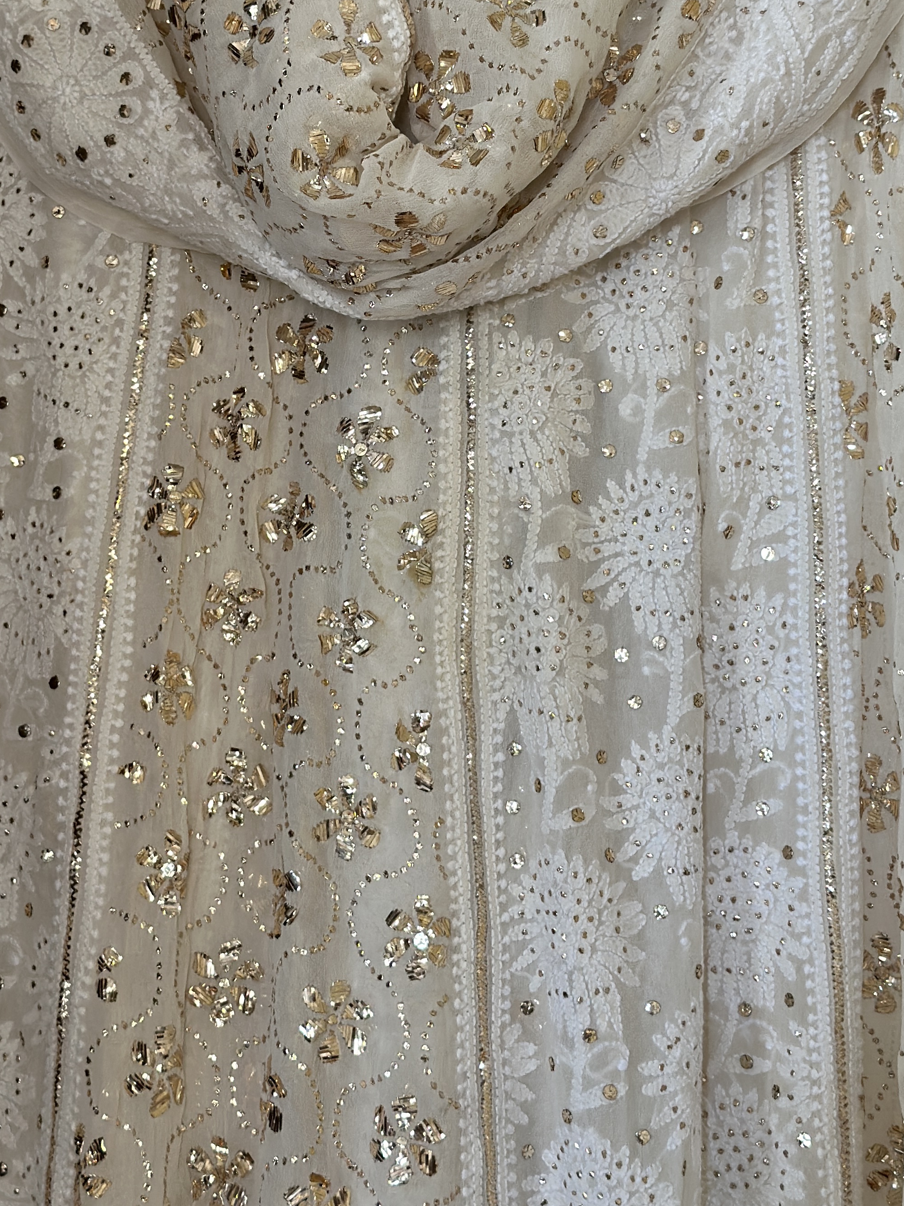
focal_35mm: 73
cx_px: 350
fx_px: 2542
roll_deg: -1.0
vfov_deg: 26.5
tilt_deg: +4.7
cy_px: 406
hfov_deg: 20.1
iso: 125
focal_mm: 6.86
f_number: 1.78
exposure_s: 1/100
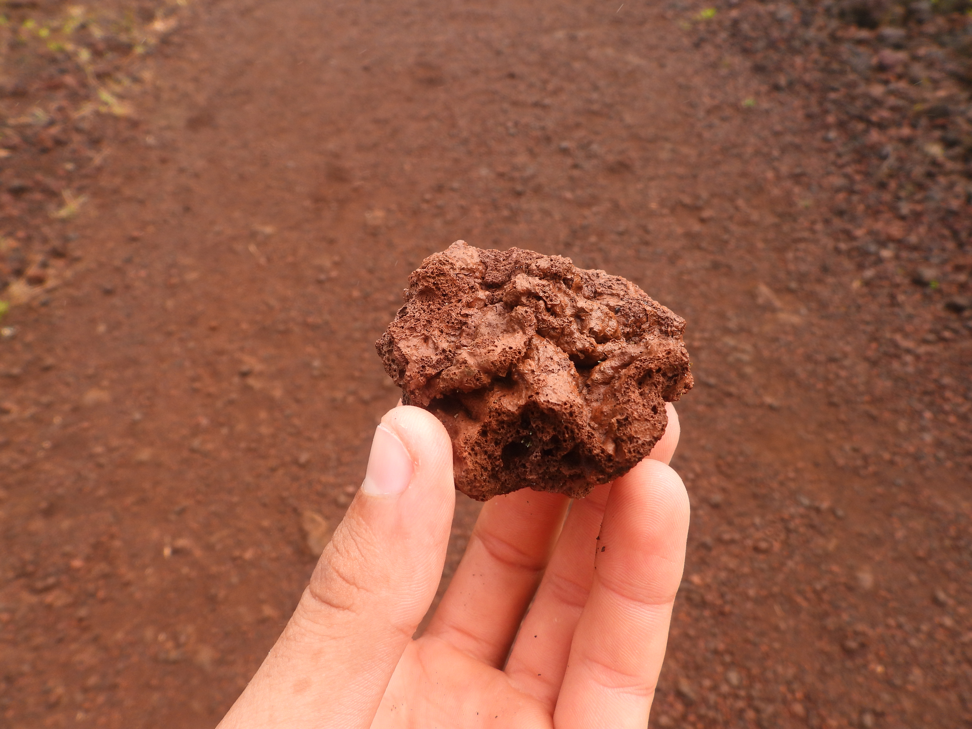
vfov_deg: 56.8
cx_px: 486
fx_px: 674
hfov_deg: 71.6
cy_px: 364
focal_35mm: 24
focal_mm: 4.3
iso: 100
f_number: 2.8
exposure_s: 1/400
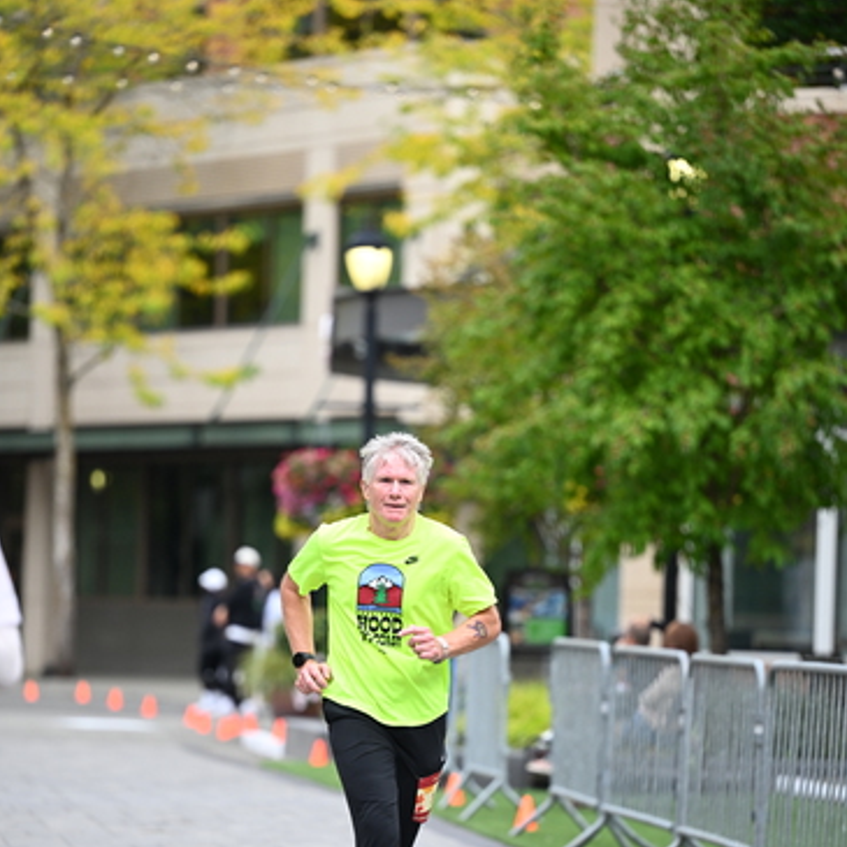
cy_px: 580
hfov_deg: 8.5
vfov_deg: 8.5
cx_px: 424
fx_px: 5675
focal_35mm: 205
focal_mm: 160
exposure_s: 1/1600
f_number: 2.8
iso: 640
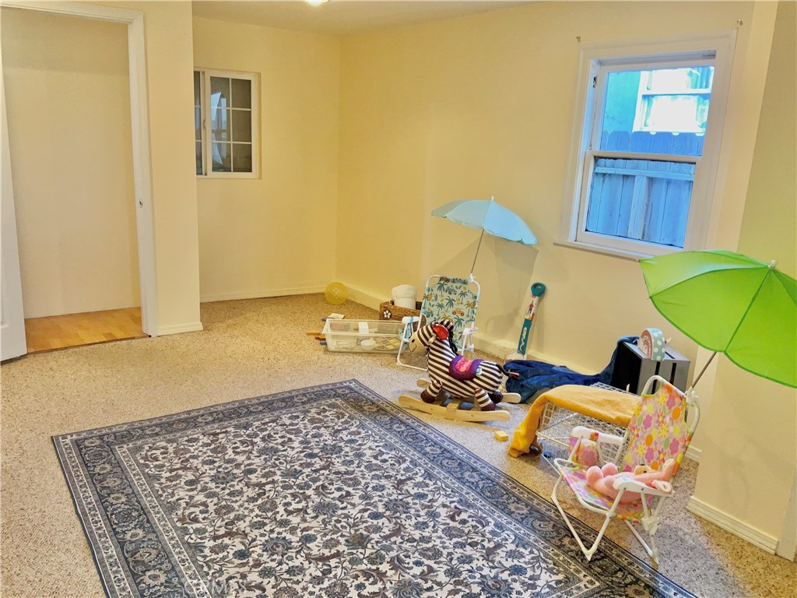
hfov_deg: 61.7
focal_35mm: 29
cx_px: 398
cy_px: 299
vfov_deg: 48.2
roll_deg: -3.0
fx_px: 668
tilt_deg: -14.0
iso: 20
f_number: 1.8
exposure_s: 1/60
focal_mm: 3
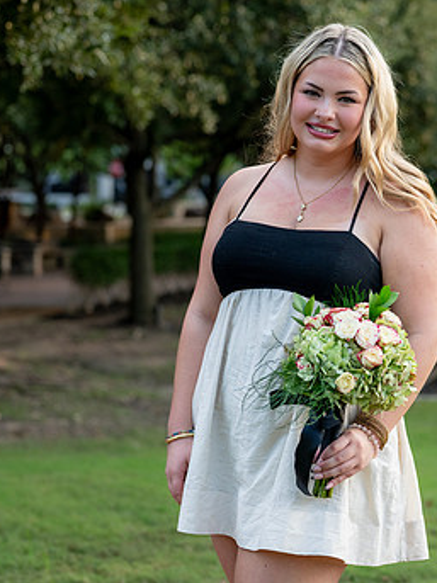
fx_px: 1752
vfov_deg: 18.9
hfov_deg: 14.1
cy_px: 244
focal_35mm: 104
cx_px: 357
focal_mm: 50
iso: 250
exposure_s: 1/500
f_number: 2.5
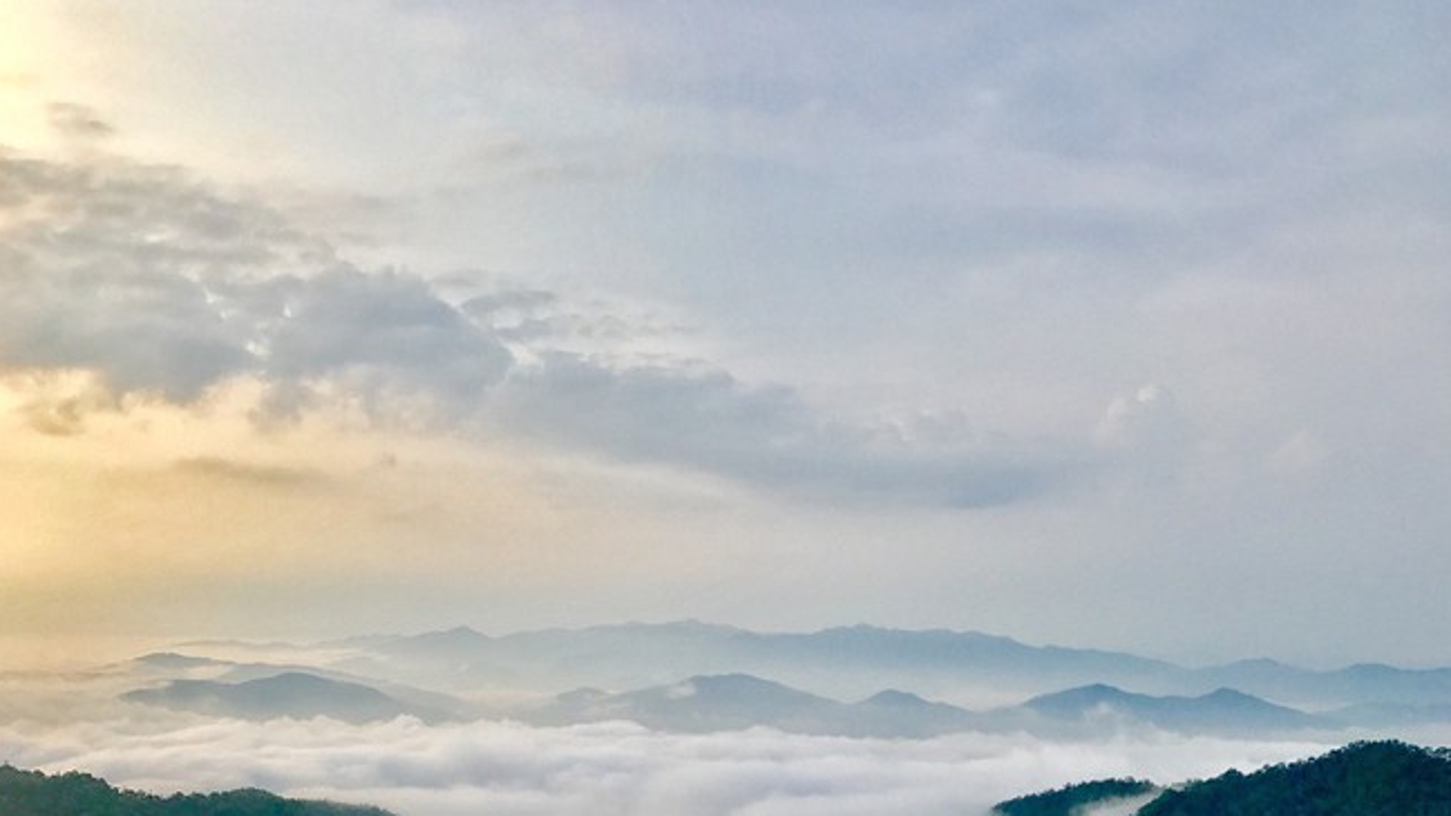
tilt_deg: +5.4
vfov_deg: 37.4
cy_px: 531
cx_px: 724
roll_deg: -0.7
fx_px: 1193
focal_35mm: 31
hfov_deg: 62.6
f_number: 1.8
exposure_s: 1/2283
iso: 20
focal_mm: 3.99
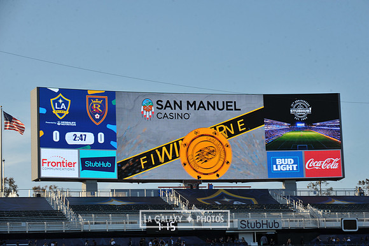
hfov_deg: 18.6
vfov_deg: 12.4
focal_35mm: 110
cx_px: 184
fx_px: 1127
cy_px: 123
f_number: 10
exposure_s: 1/400
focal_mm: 110
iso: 400
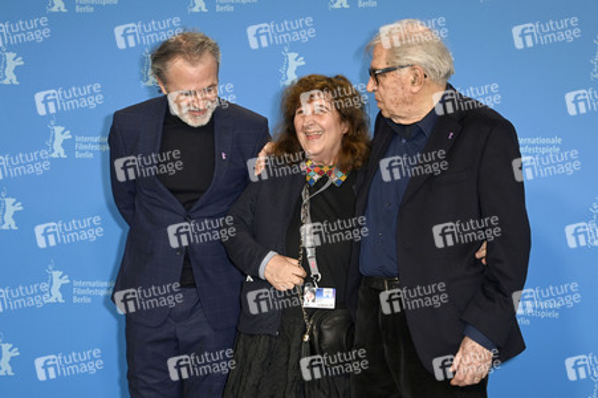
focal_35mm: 62
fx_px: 1029
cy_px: 199
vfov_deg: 21.9
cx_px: 299
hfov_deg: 32.4
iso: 800
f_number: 5
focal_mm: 62
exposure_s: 1/160
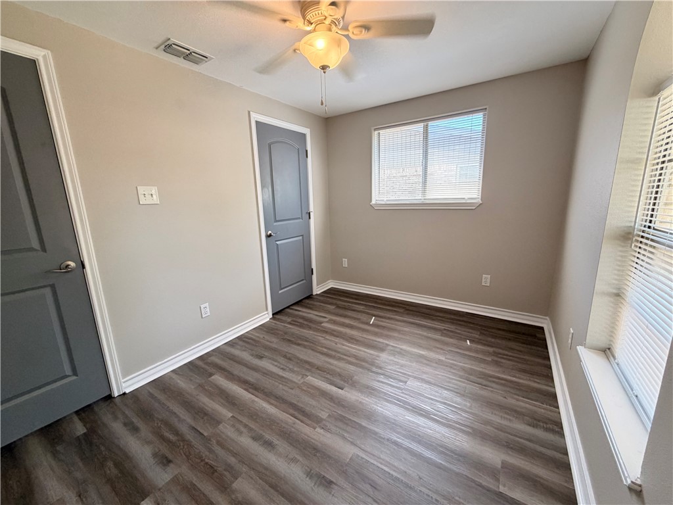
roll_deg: +2.1
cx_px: 336
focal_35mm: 14
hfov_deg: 102.1
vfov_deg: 85.7
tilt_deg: -10.7
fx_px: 272
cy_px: 252
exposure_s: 1/120
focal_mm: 2.22
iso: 250
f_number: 2.2
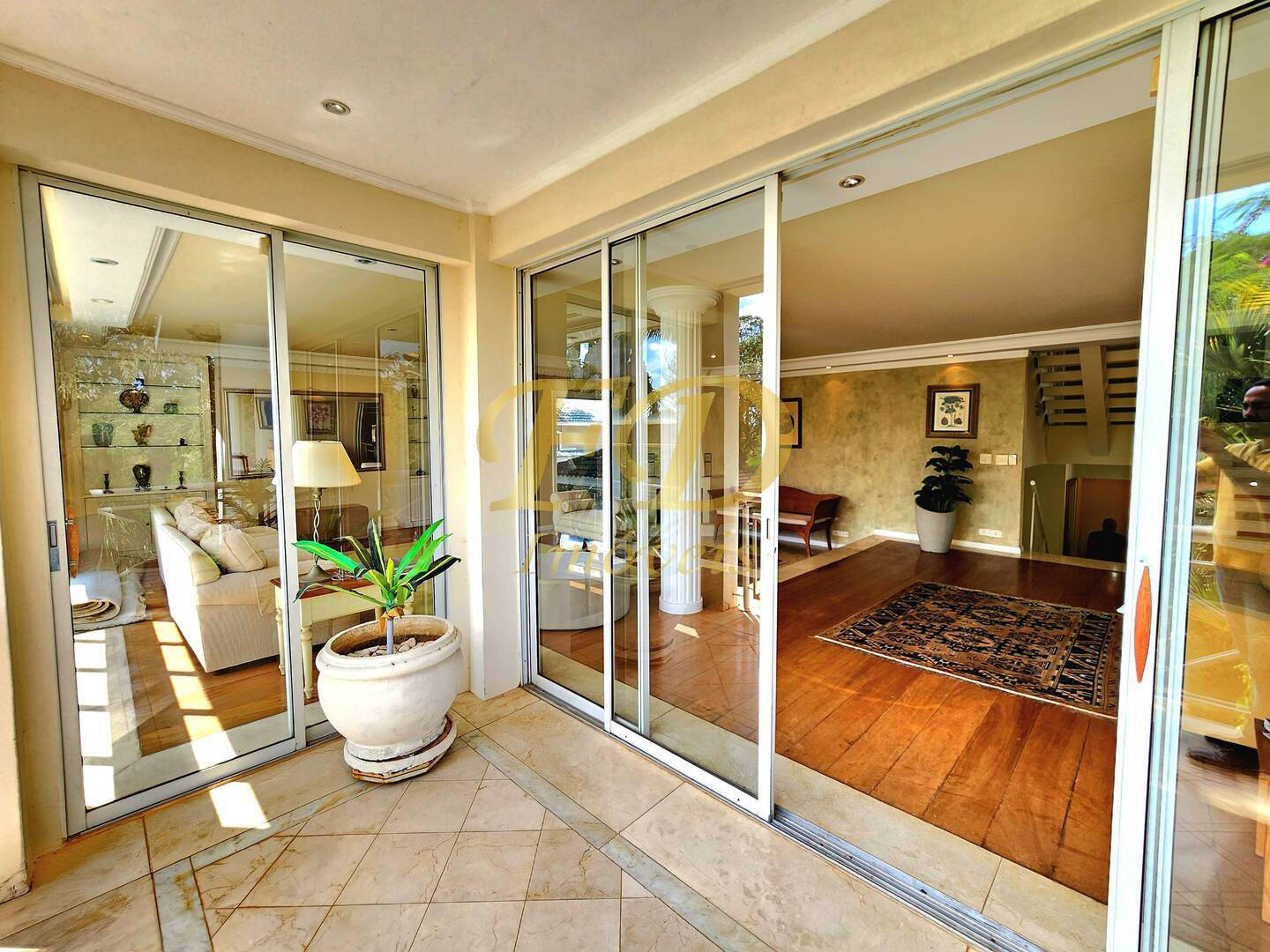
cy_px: 476
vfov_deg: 89.9
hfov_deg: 106.2
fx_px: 477
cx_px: 635
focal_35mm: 13
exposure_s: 1/227
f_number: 2.2
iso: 50
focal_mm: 2.2
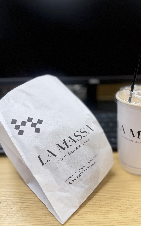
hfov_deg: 47.3
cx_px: 86
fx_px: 160
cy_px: 115
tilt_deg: -23.9
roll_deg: +0.2
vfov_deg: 70.4
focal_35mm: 26
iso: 64
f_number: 1.78
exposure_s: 1/100
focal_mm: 6.76
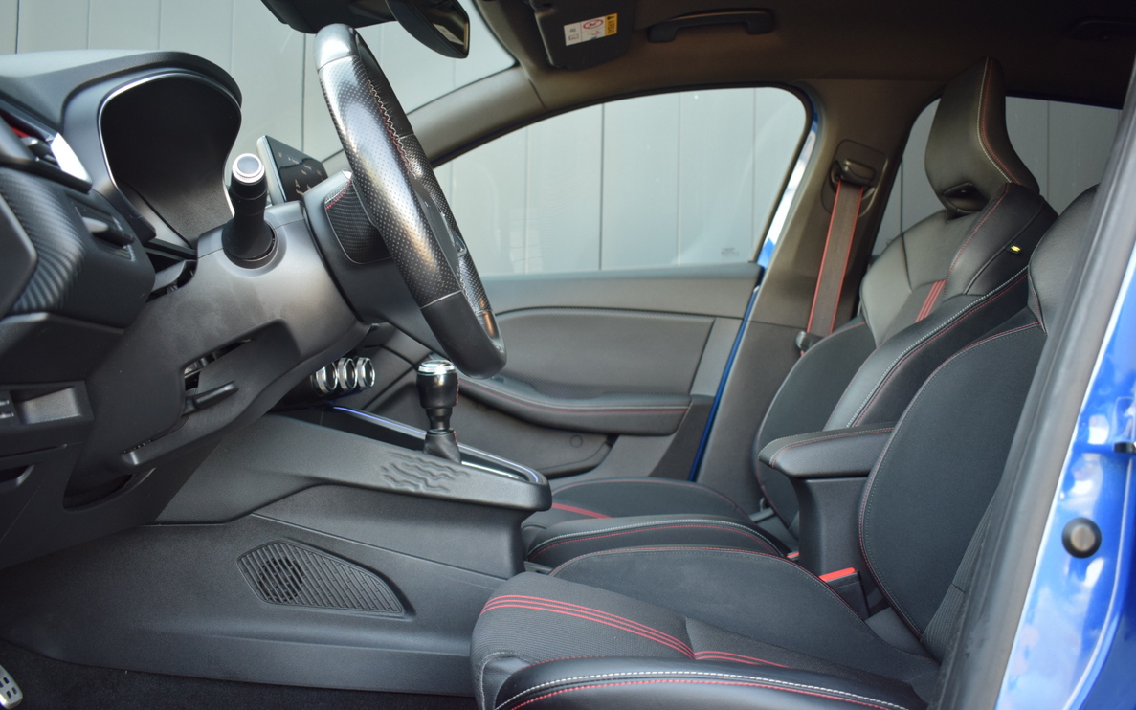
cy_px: 362
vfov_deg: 37.3
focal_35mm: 34
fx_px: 1053
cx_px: 570
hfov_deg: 56.7
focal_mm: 22
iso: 560
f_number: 4
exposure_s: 1/60
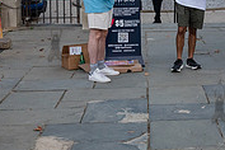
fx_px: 706
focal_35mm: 113
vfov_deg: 12.0
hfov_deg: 17.9
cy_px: -1
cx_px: 181
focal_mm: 31
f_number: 4
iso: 1000
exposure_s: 1/400
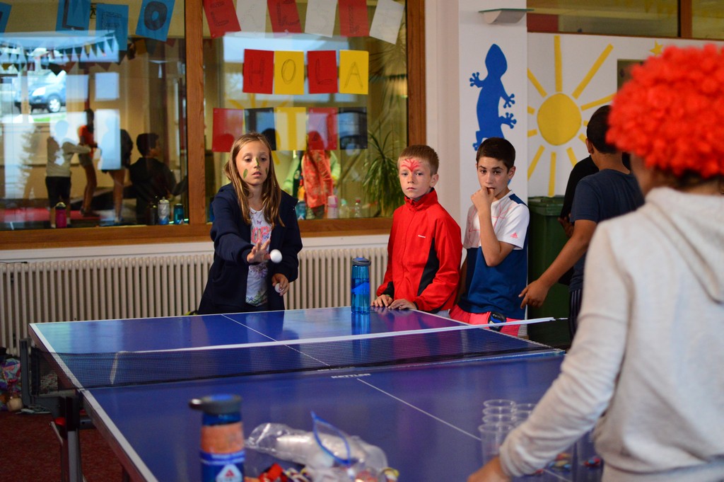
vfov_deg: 25.7
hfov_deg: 37.9
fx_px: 1055
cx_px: 362
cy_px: 241
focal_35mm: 52
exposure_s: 1/250
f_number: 1.8
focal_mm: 35
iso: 1600
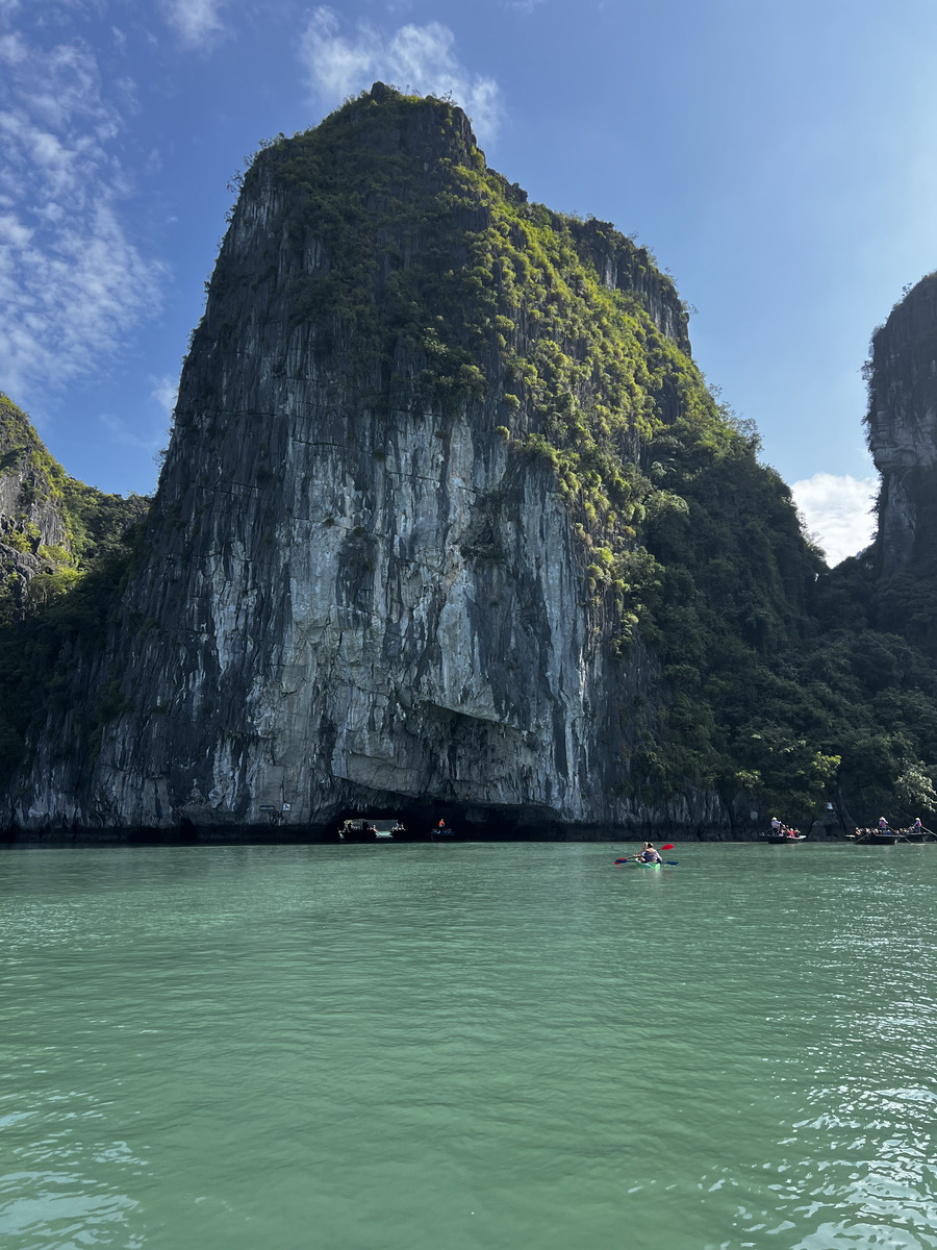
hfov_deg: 53.1
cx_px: 468
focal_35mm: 26
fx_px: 938
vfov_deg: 67.3
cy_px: 625
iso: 50
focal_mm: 5.7
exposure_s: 1/2123
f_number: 1.5
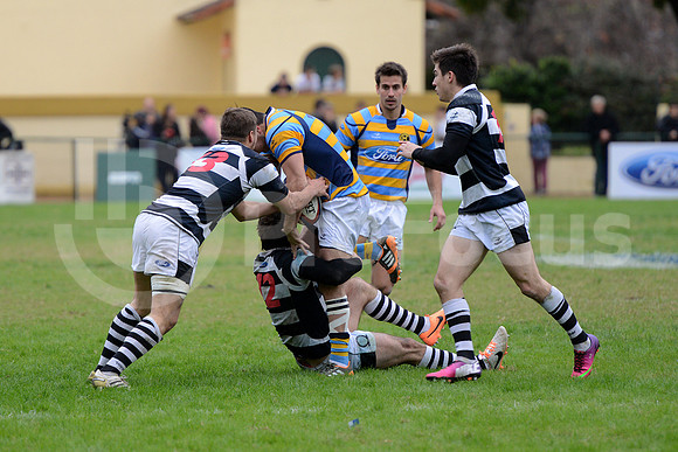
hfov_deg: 7.6
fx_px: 5086
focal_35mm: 270
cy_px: 226
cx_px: 339
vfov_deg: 5.1
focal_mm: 270
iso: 2000
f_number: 4
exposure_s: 1/500
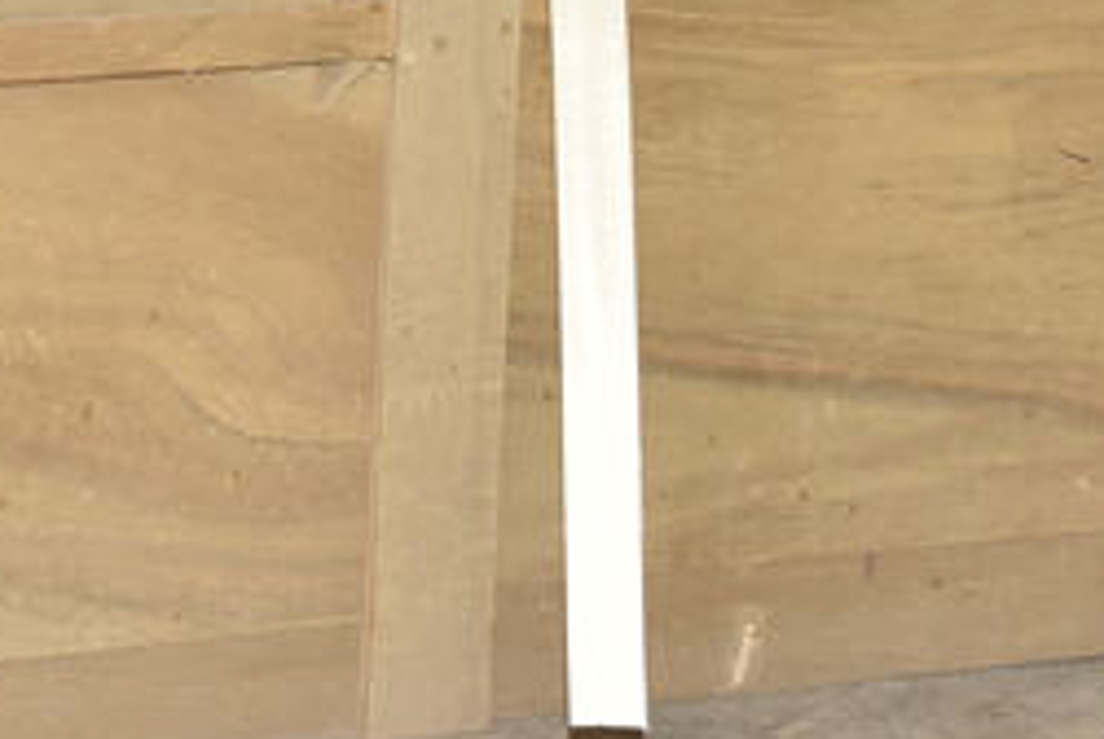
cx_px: -31
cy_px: -829
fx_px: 5864
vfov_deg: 6.9
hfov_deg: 10.7
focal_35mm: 191
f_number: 7.1
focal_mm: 40
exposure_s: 1/30
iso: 800
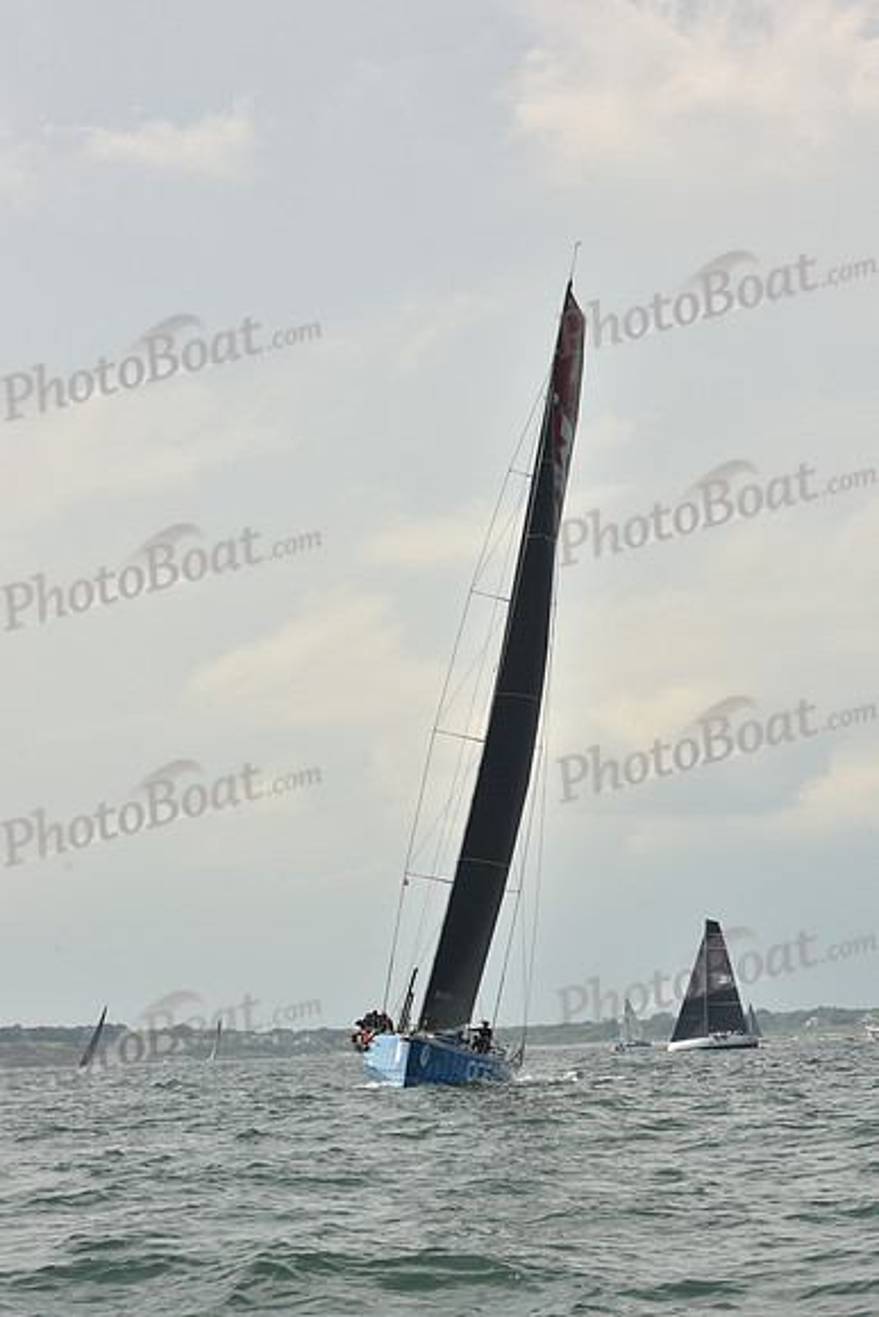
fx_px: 2928
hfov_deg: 17.1
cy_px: 658
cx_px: 440
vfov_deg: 25.4
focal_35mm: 80
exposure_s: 1/800
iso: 250
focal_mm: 80
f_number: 10
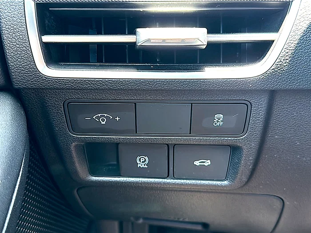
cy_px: 116
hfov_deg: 56.8
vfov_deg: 44.2
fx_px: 287
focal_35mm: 32
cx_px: 156
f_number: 1.78
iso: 250
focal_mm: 6.86
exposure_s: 1/70
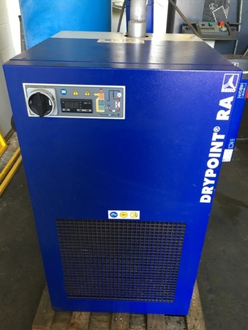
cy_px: 165
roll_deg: -1.1
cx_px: 124
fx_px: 277
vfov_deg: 61.7
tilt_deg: -31.8
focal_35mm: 29
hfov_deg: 48.2
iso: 125
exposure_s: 1/33
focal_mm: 4.15
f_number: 2.2
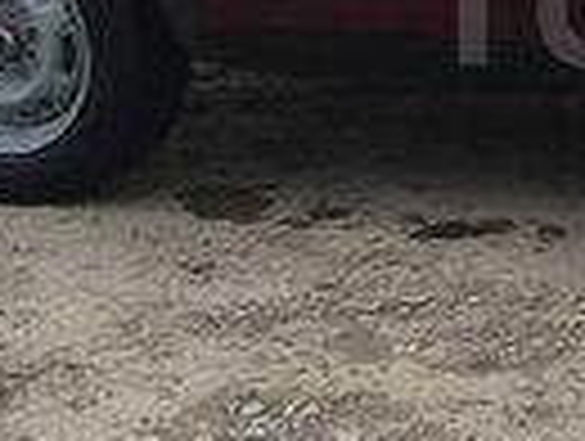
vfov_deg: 10.0
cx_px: 882
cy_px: -2
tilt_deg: -12.6
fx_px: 2489
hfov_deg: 12.7
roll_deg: +0.5
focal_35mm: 147
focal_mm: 4.15
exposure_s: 1/50
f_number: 2.2
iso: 32
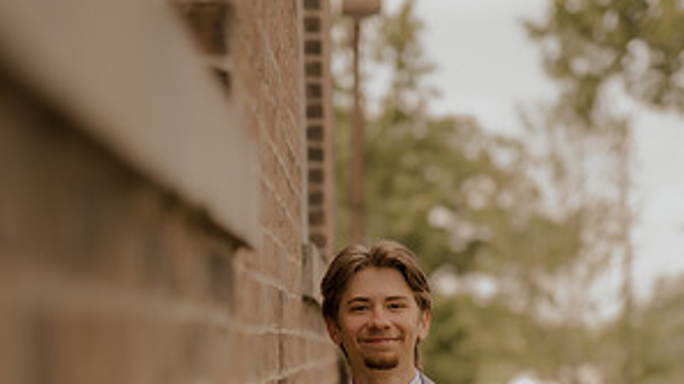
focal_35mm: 119
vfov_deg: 10.1
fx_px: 2158
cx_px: 343
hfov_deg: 18.0
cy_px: 439
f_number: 1.4
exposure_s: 1/1250
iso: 125
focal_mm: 50
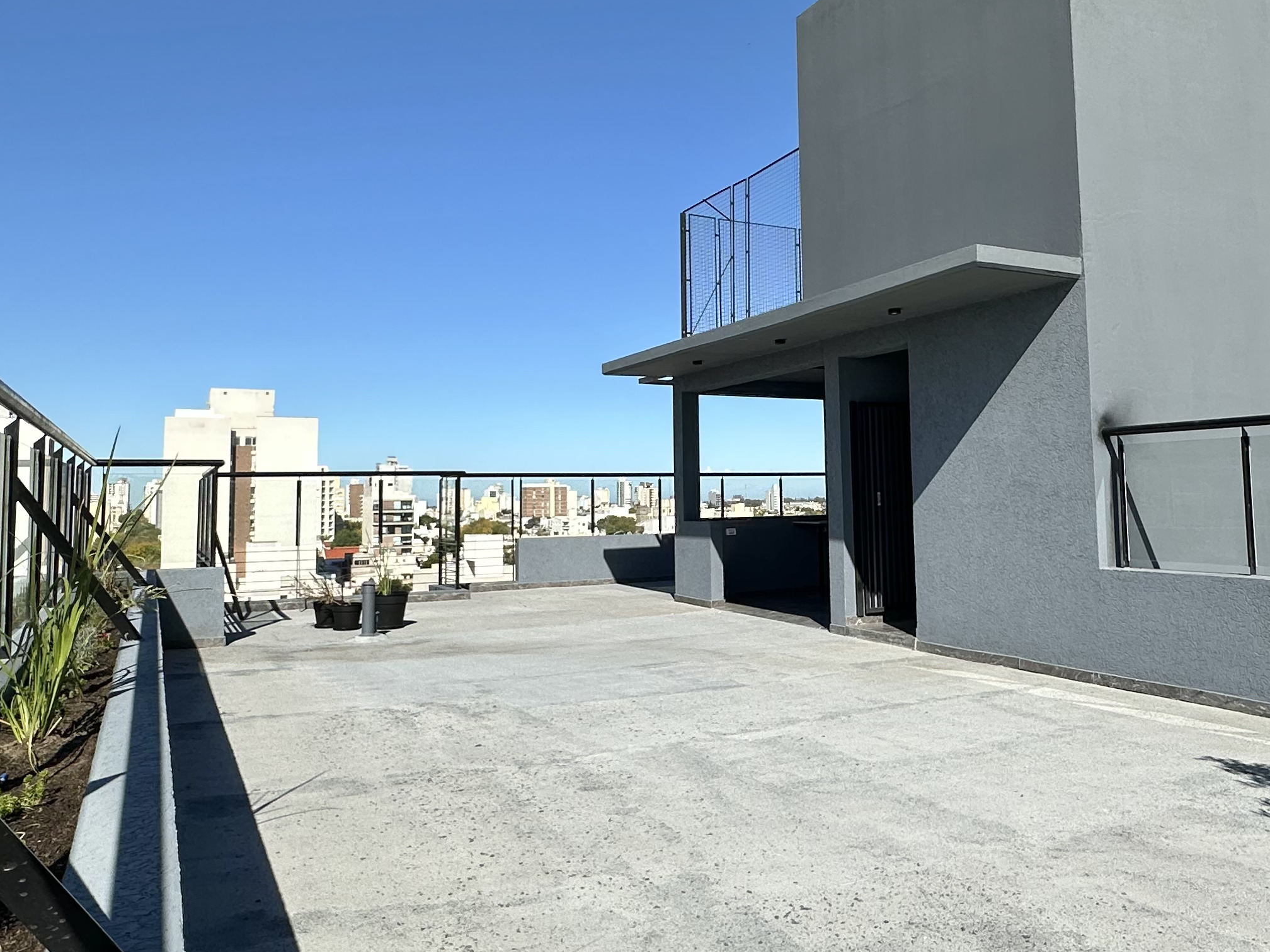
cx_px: 715
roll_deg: +0.6
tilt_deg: +5.2
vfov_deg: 49.6
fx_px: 1027
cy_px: 416
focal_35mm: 28
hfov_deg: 63.2
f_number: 2.2
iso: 50
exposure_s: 1/2817
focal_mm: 2.22
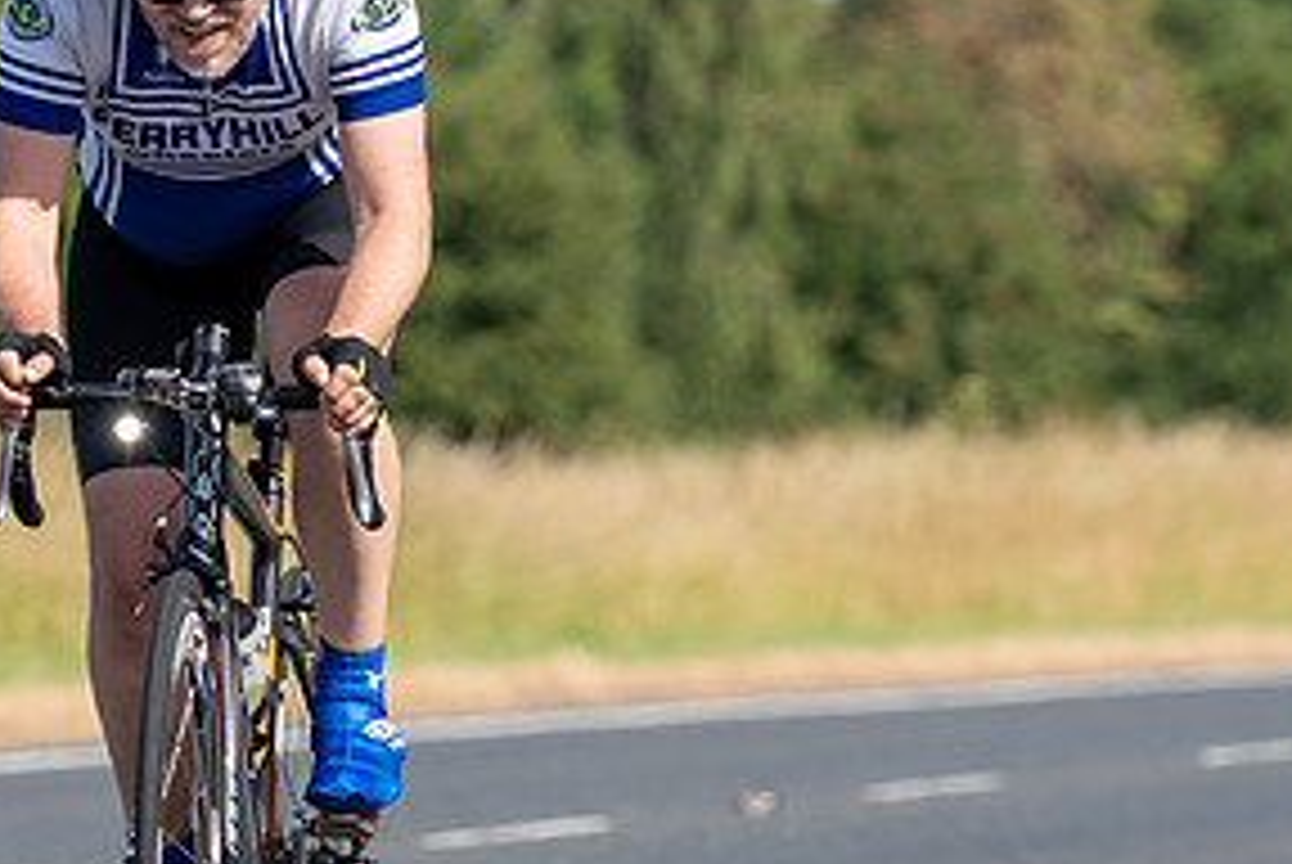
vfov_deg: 2.5
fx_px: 19902
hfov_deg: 3.7
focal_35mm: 554
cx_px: 95
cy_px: 409
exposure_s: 1/1000
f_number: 4
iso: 100
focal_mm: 154
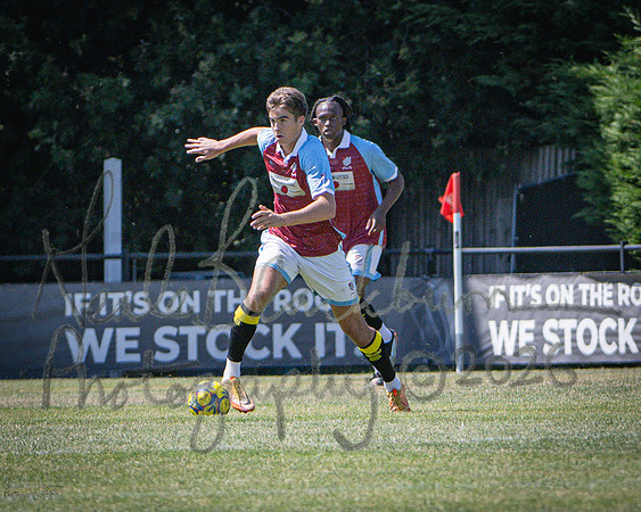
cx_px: 291
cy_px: 335
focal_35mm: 744
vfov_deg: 2.1
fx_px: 14109
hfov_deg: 2.6
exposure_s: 1/2500
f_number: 4
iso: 400
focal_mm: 200
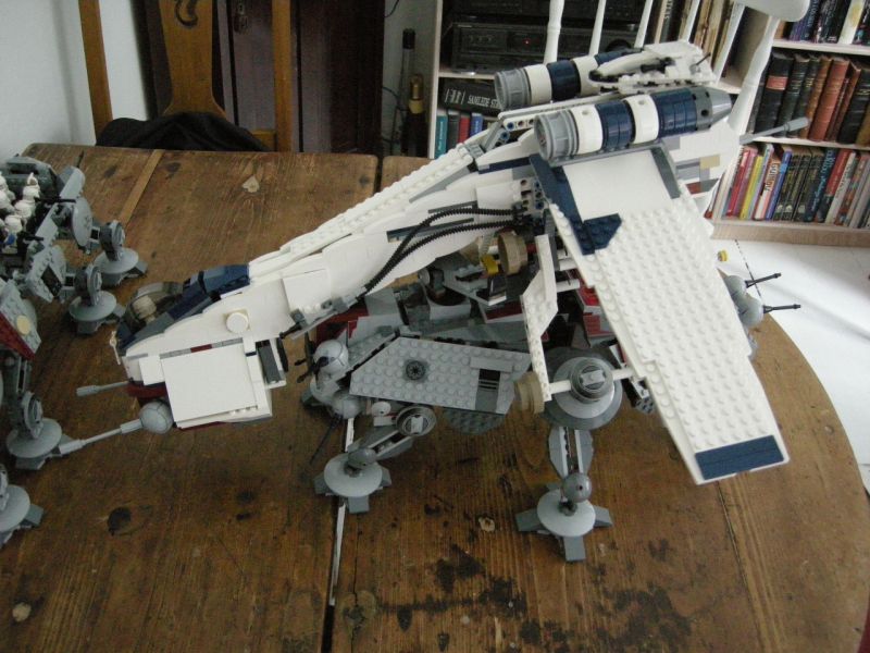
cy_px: 326
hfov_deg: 51.4
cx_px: 435
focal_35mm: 36
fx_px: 905
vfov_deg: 39.7
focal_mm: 7.5
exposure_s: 1/30
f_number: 2.7
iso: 800
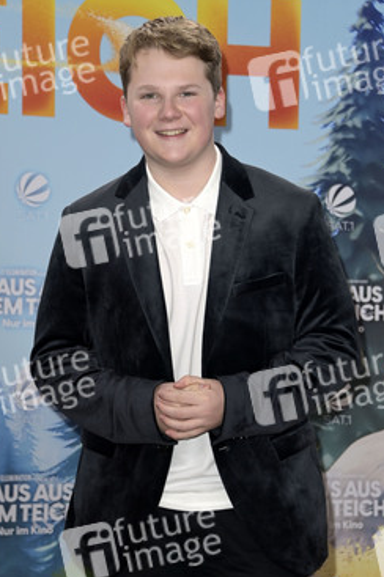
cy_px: 310
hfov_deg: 11.2
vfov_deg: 16.8
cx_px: 186
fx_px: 1956
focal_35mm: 122
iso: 640
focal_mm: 112
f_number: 5.6
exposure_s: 1/250
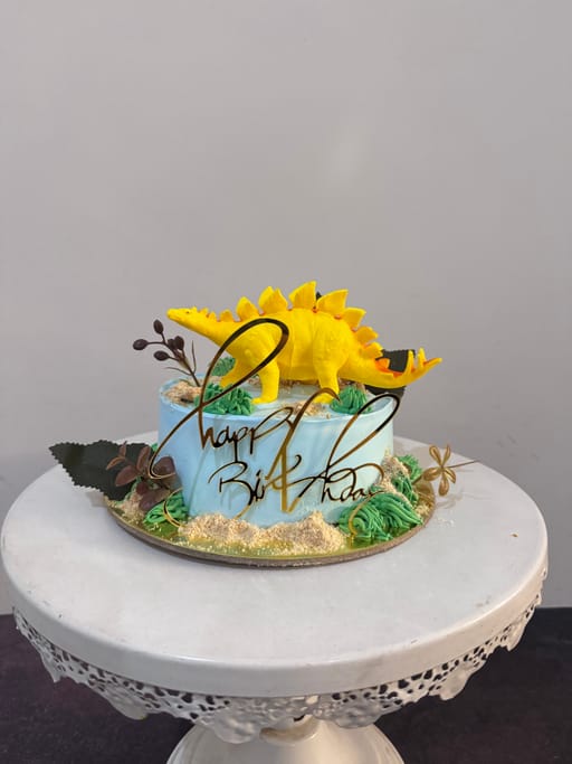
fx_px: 529
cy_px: 382
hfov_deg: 56.8
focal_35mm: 24
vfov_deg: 71.6
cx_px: 286
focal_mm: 6.76
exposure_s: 1/50
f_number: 1.78
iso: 800
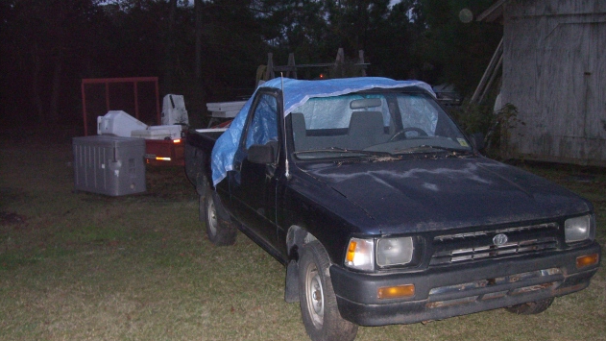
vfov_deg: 28.3
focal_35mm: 42
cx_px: 301
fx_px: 675
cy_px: 177
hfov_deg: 48.4
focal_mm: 6.2
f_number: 2.7
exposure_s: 1/60
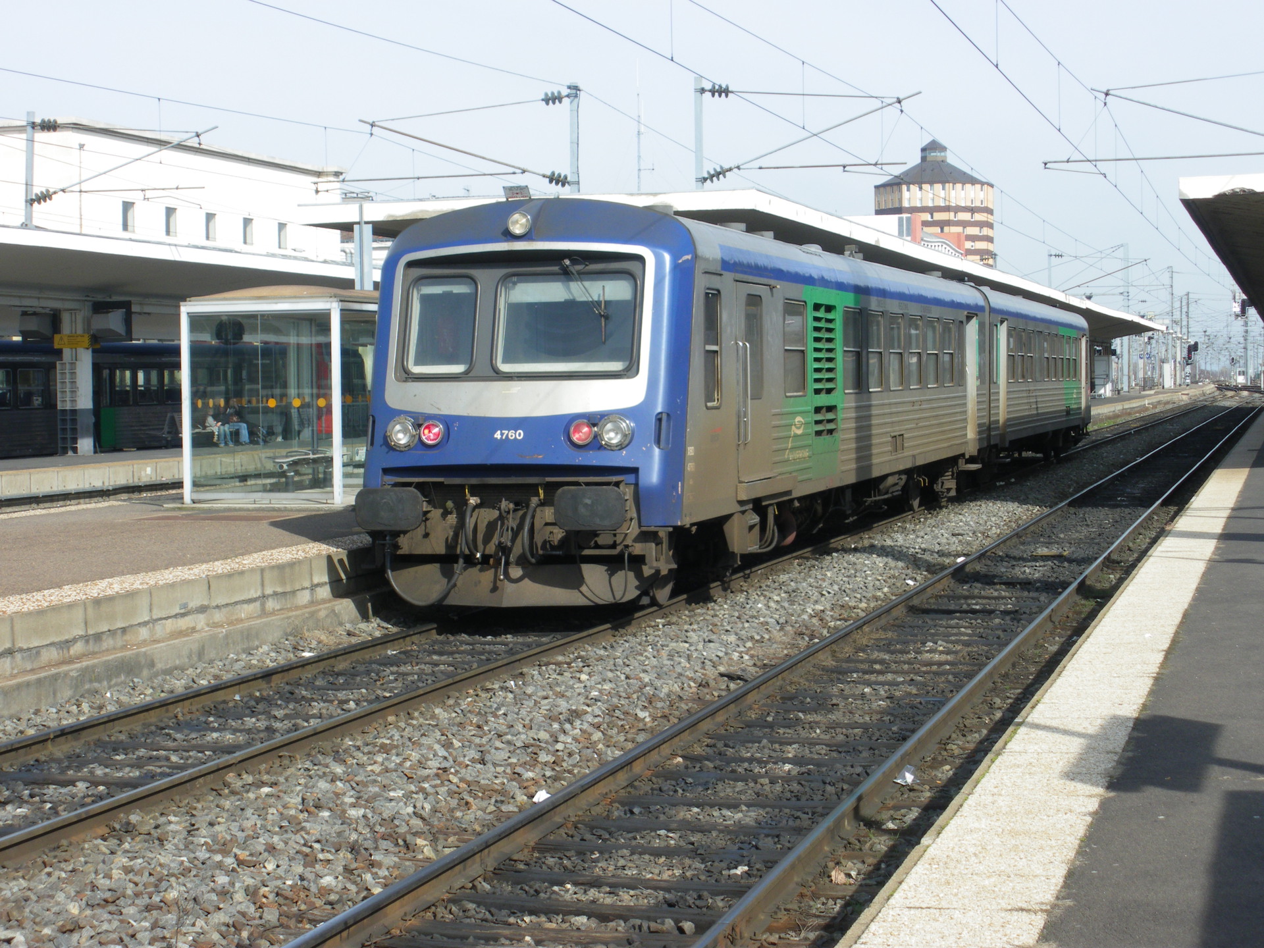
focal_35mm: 62
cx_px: 632
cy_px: 474
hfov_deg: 31.2
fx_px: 2264
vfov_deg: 23.7
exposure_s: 1/320
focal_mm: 11.1
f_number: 4.6
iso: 64
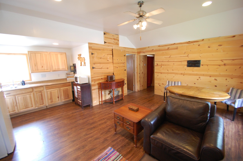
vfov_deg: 77.2
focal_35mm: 15
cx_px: 122
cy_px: 80
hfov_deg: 100.4
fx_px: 101
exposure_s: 1/20
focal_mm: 10
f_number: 3.5
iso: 800
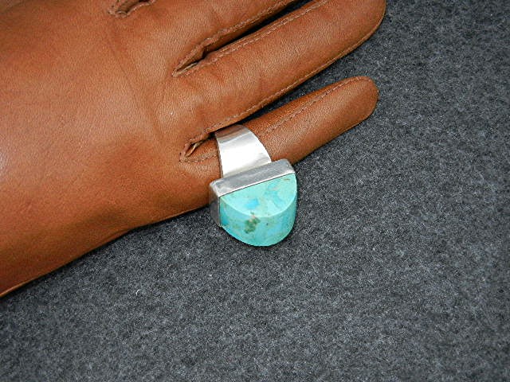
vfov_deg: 24.8
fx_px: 869
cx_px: 255
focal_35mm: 59
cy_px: 191
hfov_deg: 32.7
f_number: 4
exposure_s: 1/30
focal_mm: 10.6
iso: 800
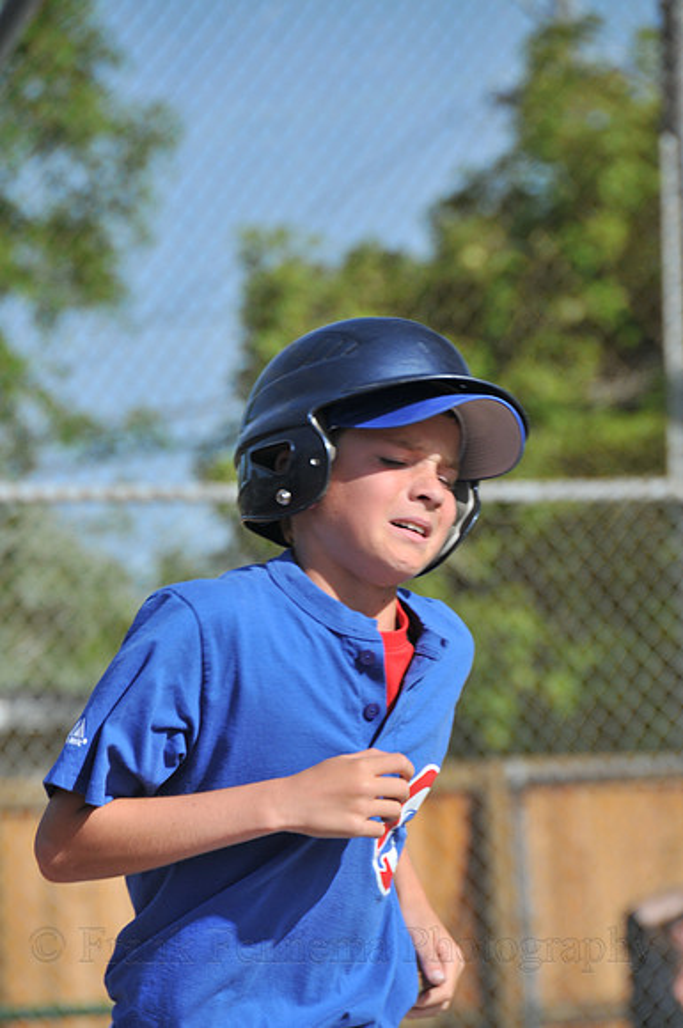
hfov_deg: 4.6
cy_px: 514
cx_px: 342
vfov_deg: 6.9
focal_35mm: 300
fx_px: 8562
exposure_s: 1/250
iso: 200
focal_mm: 200
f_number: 5.6
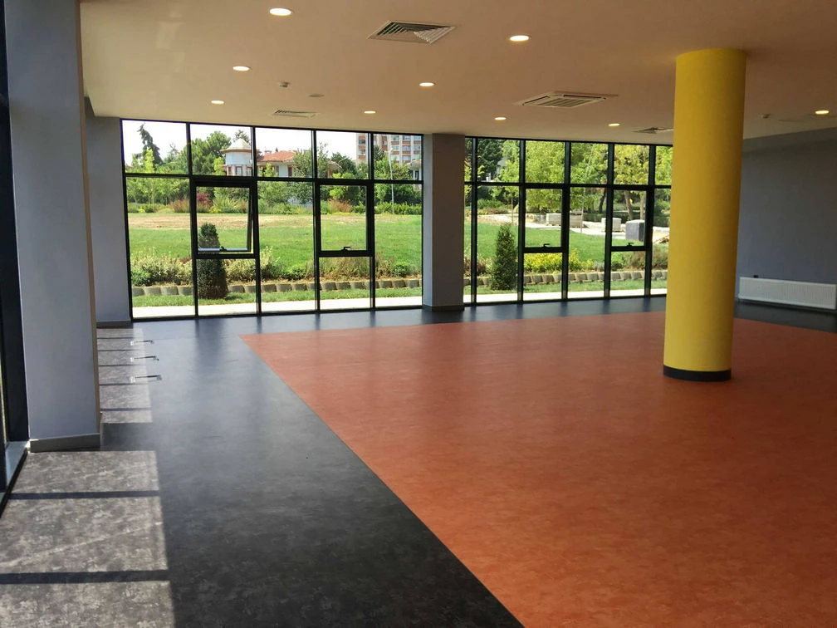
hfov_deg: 61.7
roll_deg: -0.2
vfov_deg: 48.2
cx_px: 418
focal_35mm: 29
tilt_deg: -5.5
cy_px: 314
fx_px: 701
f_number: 2.2
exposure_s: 1/204
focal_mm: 4.15
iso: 25
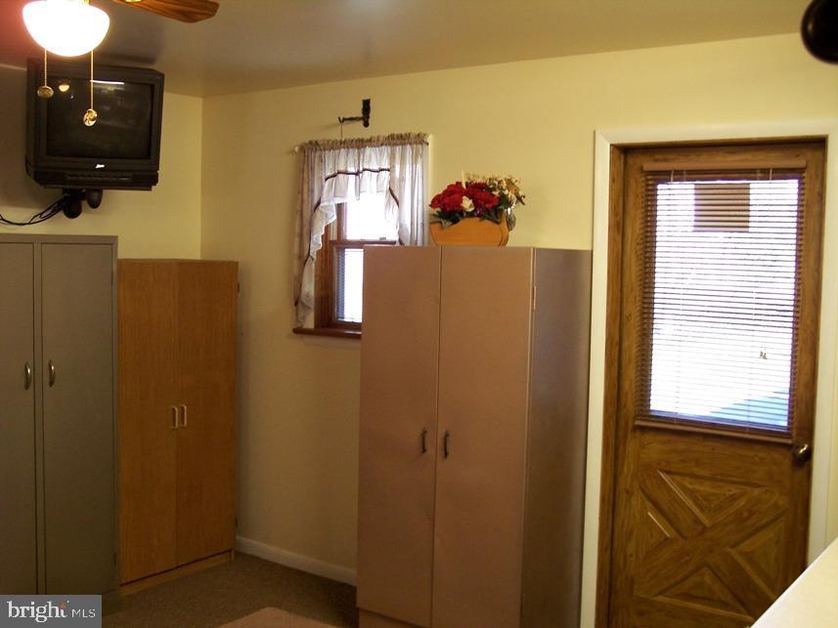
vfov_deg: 36.8
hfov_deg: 47.9
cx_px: 419
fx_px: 944
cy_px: 314
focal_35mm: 39
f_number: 3.4
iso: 200
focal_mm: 8
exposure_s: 1/15
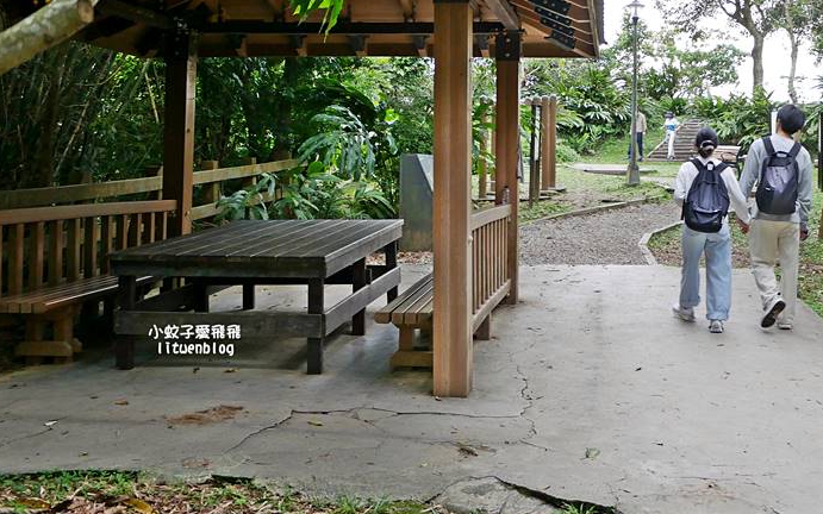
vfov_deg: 29.4
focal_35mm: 43
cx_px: 531
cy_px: 133
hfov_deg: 45.7
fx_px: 965
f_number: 2.5
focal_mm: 14
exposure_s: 1/60
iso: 250
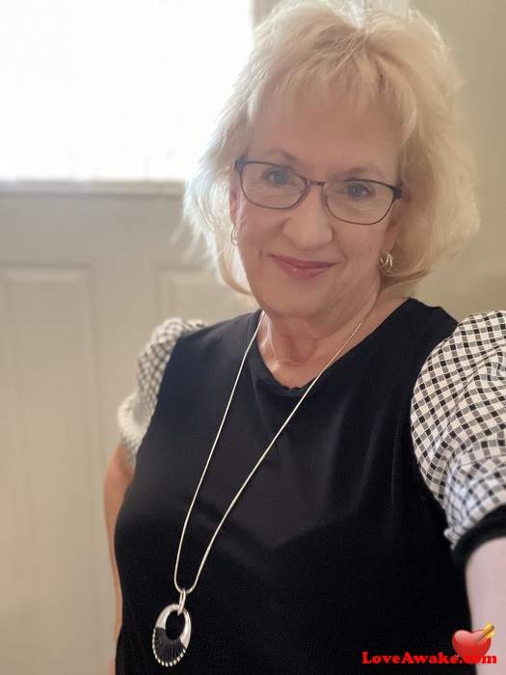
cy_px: 338
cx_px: 253
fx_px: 585
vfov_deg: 60.0
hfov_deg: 46.8
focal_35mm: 30
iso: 640
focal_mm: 2.71
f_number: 2.2
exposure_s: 1/30
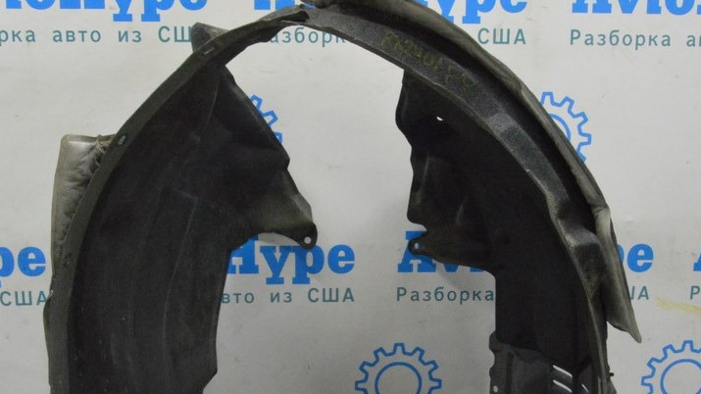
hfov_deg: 45.5
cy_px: 269
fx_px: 836
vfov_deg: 26.3
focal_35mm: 45
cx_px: 338
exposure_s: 1/20
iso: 6400
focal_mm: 20
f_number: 20
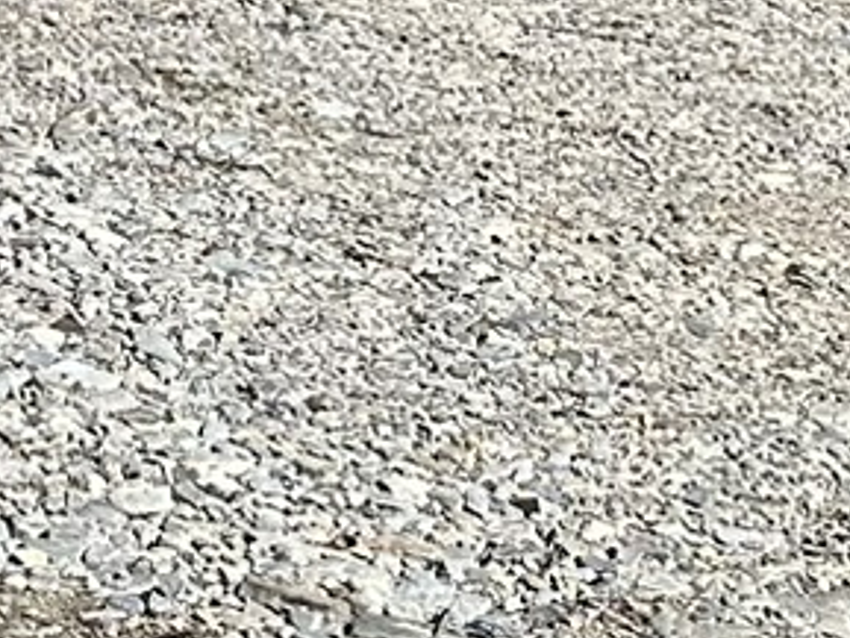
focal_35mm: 170
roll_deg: +1.0
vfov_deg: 8.1
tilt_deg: -1.3
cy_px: -859
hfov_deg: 9.2
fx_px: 4176
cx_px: -1729
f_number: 1.78
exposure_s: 1/4545
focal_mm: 6.86
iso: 80
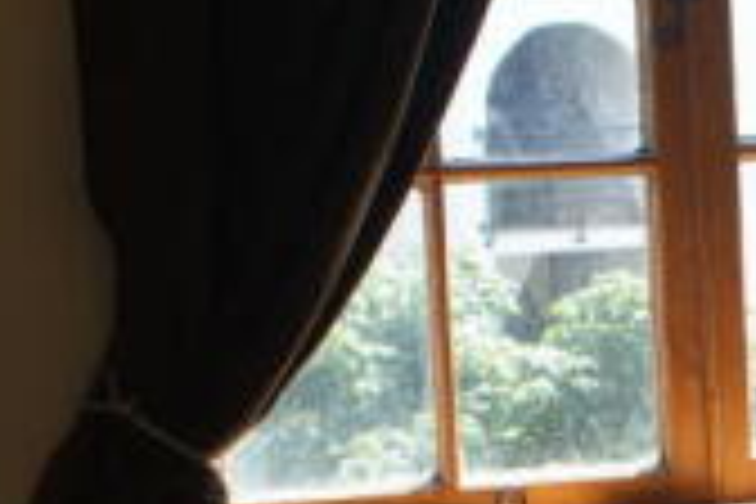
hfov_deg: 10.8
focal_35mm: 175
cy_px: 650
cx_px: 1456
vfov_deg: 7.8
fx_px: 3675
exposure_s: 1/60
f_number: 5.6
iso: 100
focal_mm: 30
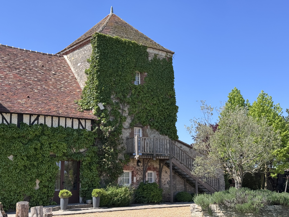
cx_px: 144
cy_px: 108
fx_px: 401
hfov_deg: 39.7
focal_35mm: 48
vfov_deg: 30.3
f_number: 1.78
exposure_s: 1/2611
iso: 64
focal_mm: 6.76
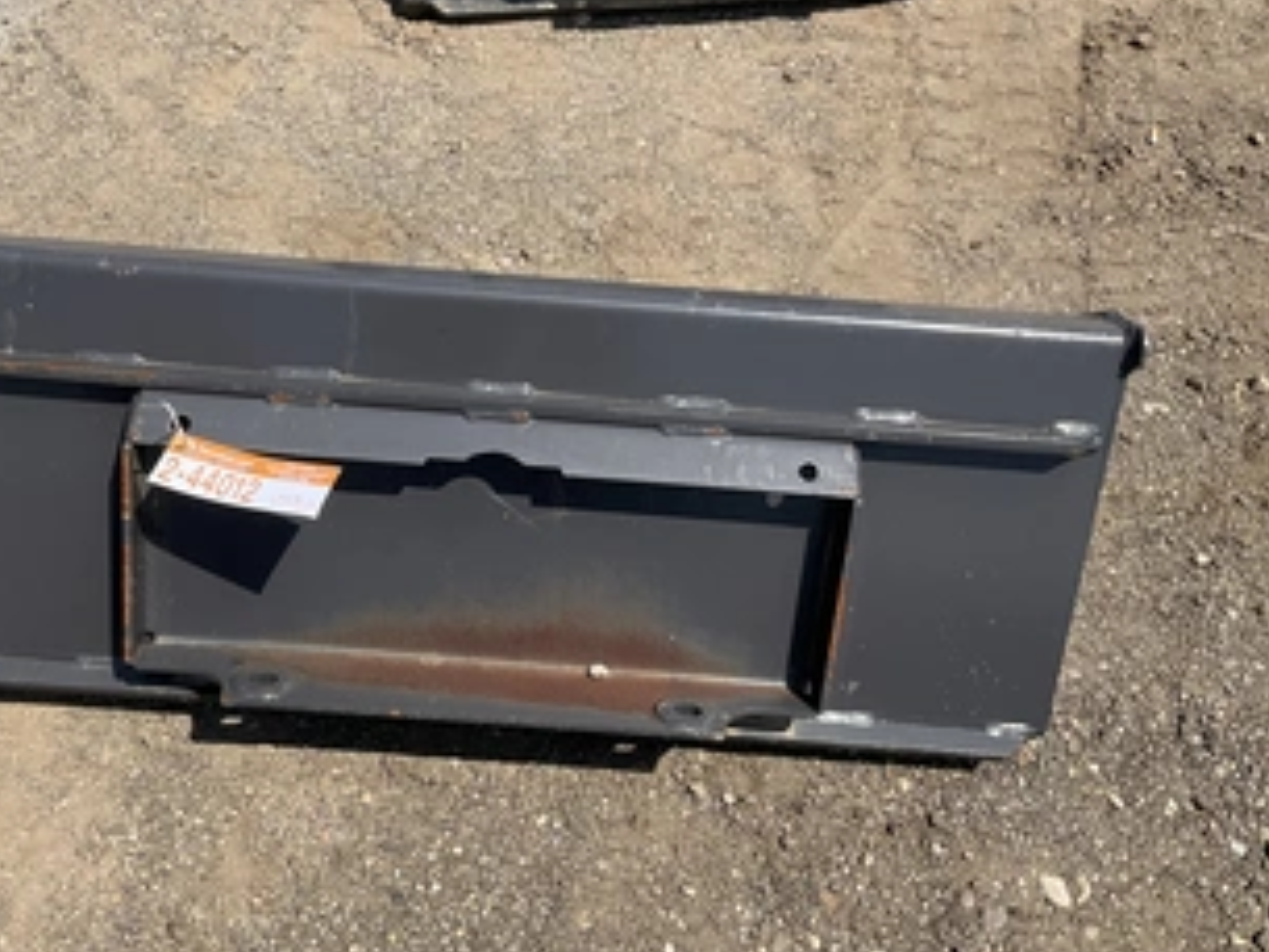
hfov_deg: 48.6
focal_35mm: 38
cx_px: 503
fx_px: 1394
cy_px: 437
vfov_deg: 37.7
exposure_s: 1/1626
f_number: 1.8
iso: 25
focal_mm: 3
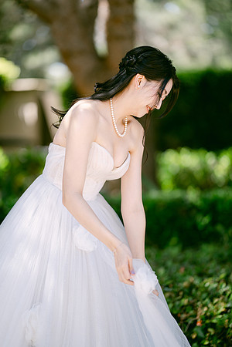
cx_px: 116
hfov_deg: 13.0
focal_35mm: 105
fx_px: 1015
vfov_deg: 19.5
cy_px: 174
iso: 64
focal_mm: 105
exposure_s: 1/800
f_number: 1.4
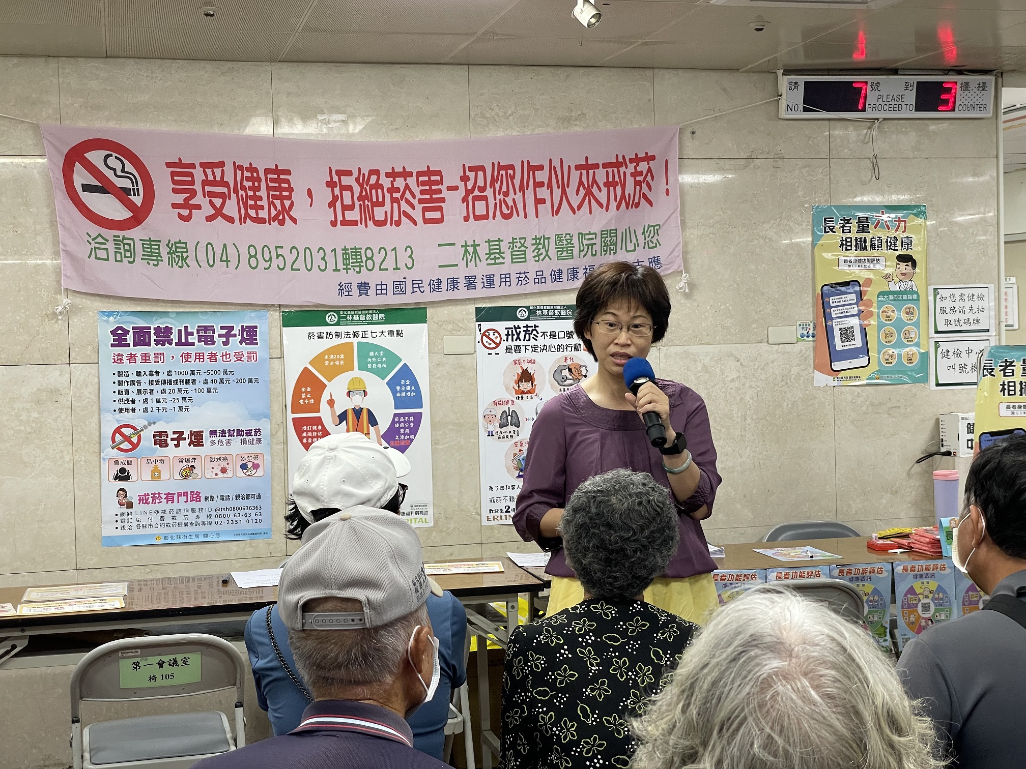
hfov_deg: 36.8
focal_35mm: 52
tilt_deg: -2.7
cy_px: 384
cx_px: 513
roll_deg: +1.8
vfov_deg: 28.0
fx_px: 1541
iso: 125
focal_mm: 6
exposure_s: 1/60
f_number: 2
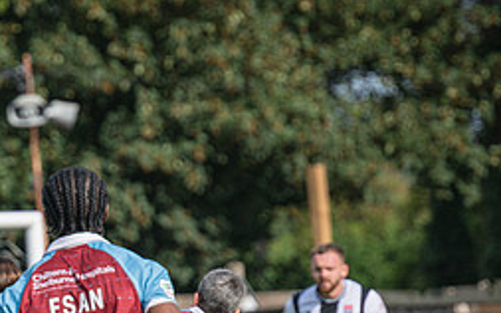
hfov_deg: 4.5
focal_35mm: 463
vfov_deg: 2.8
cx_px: 15
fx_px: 6320
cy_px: 343
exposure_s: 1/2500
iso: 200
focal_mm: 170
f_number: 4
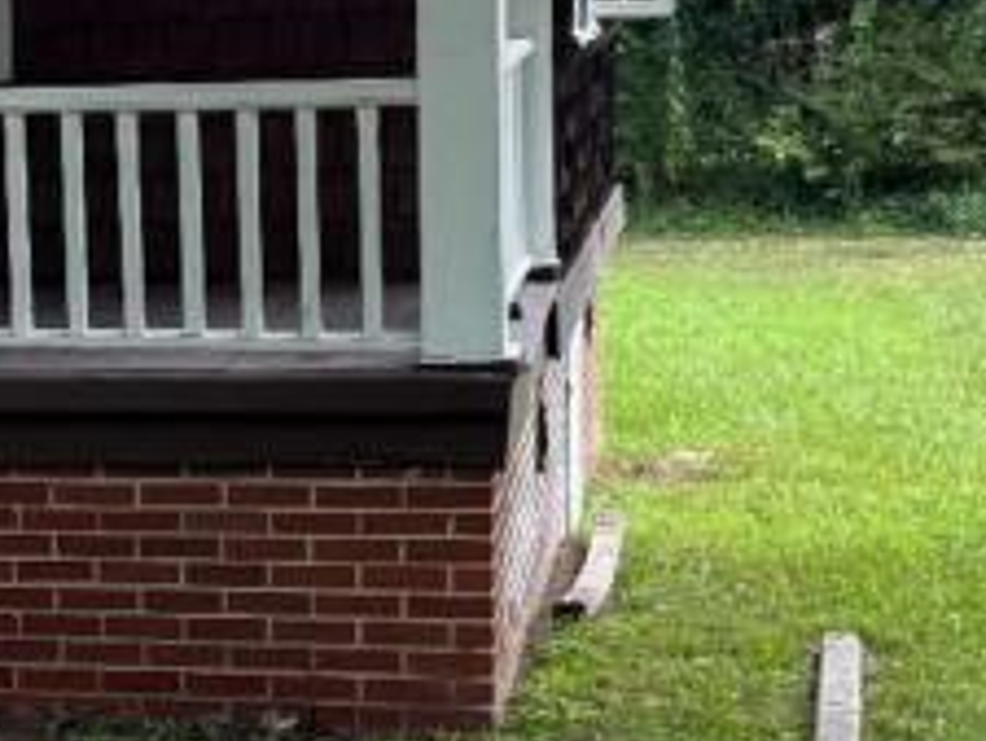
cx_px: -631
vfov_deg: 11.6
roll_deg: +2.8
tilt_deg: -6.7
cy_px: 452
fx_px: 3648
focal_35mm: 128
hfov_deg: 14.1
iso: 100
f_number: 1.78
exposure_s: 1/780
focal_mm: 6.76
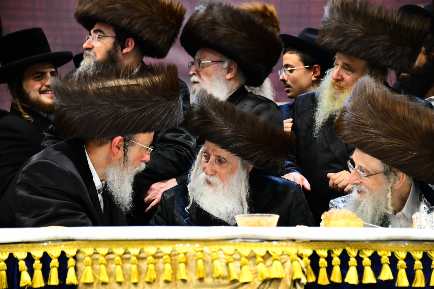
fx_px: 1507
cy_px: 144
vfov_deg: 11.0
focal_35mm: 125
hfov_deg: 16.4
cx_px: 217
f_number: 5.6
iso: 4000
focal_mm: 125
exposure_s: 1/125
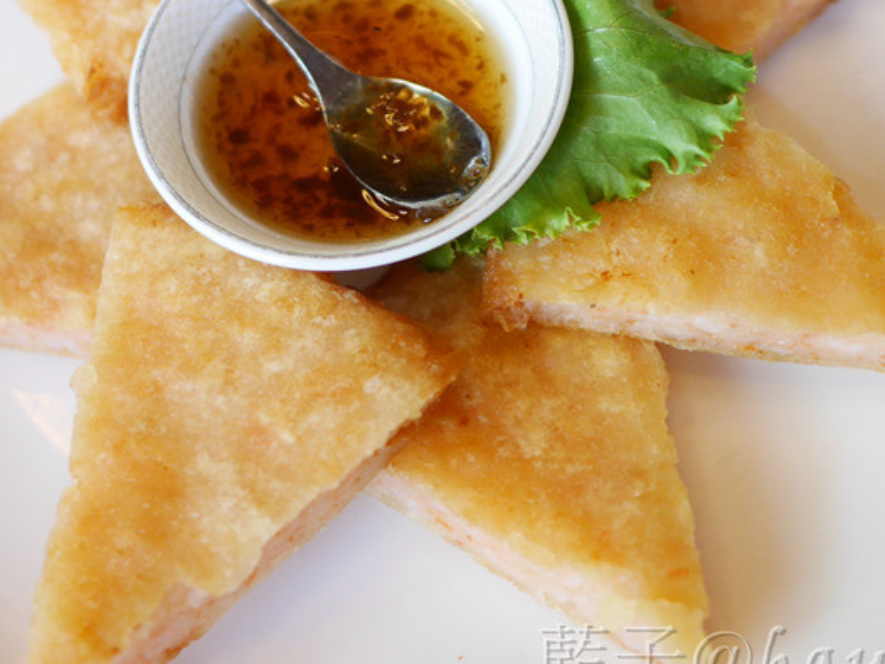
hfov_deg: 33.7
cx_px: 382
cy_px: 146
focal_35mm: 57
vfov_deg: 25.3
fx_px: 1458
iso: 400
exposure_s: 1/60
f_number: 1.7
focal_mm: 15
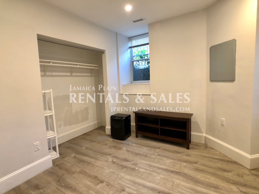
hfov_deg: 63.4
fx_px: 209
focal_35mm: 28
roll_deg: +3.0
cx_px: 130
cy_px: 97
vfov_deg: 49.7
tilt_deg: -4.4
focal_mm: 3.99
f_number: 1.8
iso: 64
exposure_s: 1/30
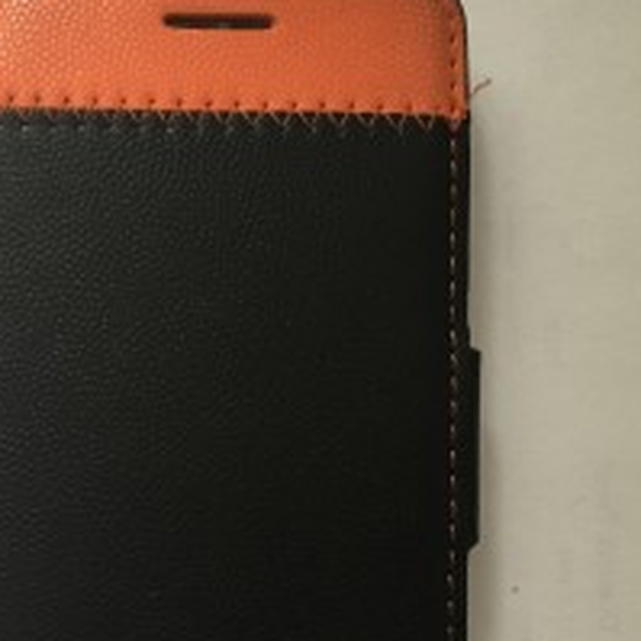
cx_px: 164
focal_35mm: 58
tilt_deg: -84.7
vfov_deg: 29.2
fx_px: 1215
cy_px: 457
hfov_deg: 29.1
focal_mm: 4.15
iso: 50
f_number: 2.2
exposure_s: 1/30
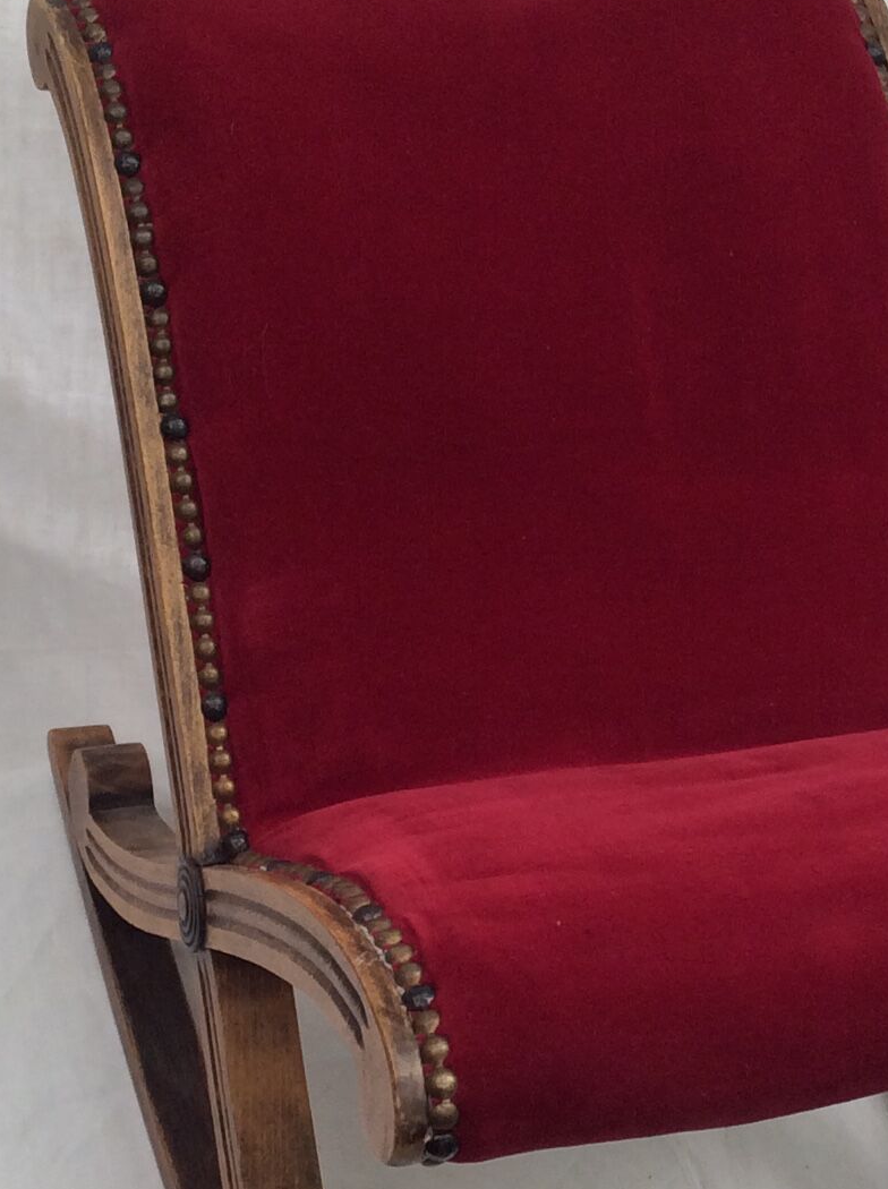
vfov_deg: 24.8
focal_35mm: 79
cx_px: 565
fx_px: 2710
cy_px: 617
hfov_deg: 18.6
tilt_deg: -45.3
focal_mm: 3.3
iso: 32
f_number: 2.4
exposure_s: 1/178
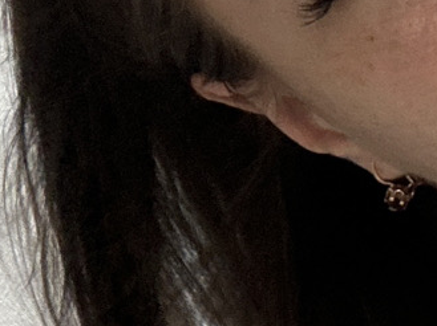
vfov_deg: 10.6
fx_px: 1765
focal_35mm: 140
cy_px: 228
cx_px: 356
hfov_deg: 14.0
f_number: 1.9
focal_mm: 2.69
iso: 250
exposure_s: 1/60
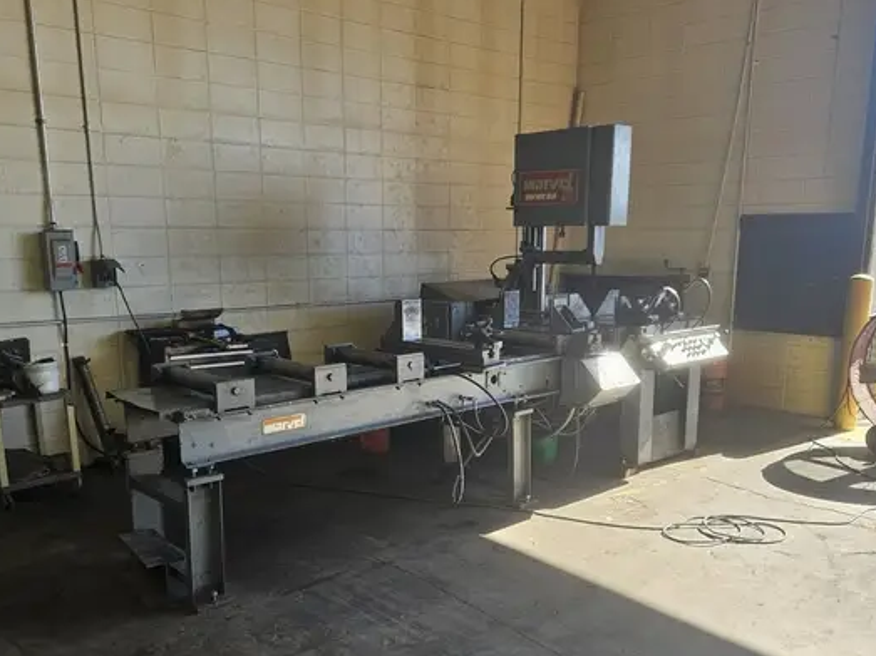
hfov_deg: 55.4
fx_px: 835
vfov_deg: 42.5
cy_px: 418
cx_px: 430
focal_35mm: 33
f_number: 1.8
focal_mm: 5.4
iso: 32
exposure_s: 1/180
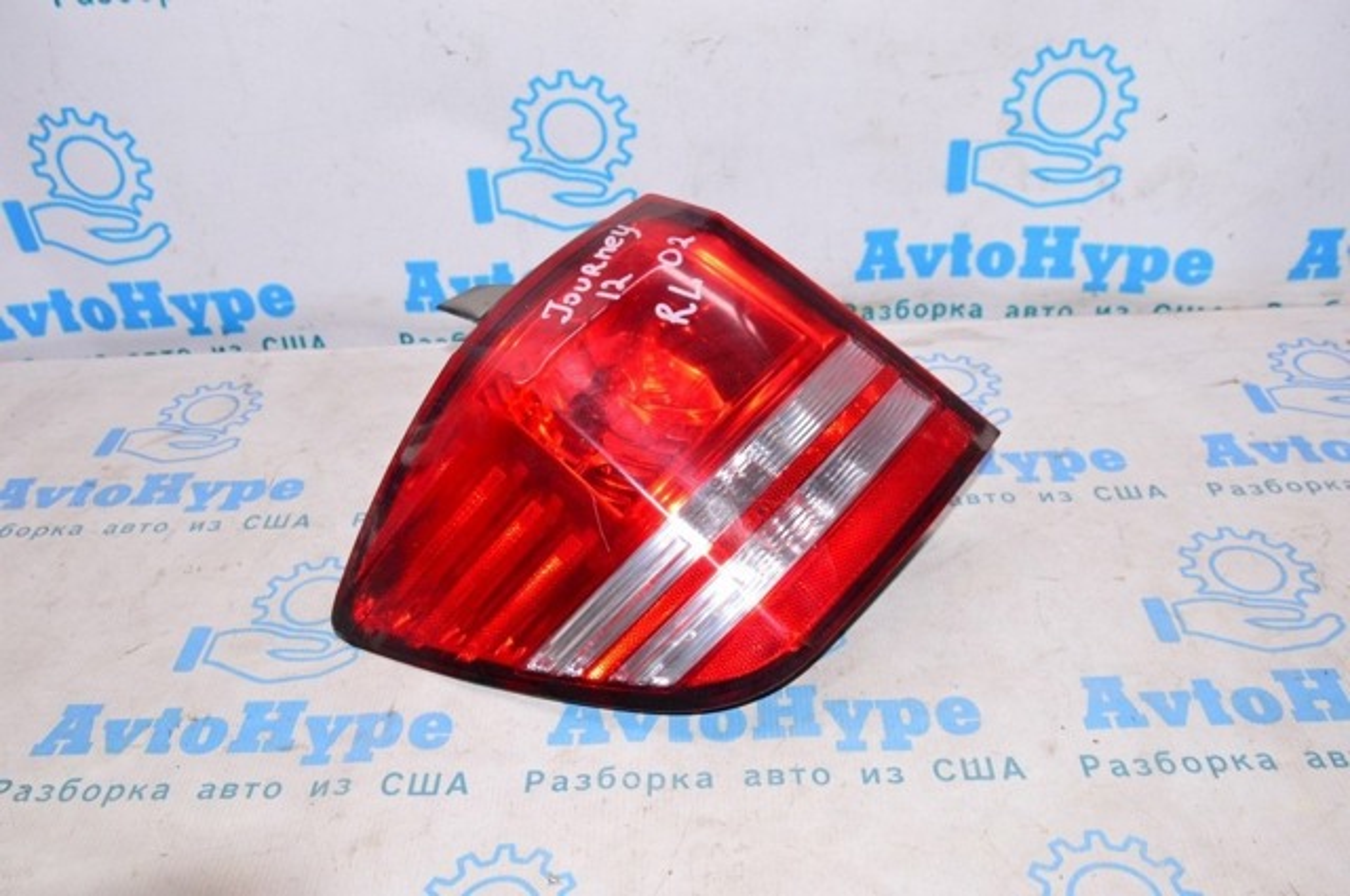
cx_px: 675
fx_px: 1180
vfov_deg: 41.6
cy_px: 448
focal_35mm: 32
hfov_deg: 59.6
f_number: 8
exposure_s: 1/200
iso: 1600
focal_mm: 21
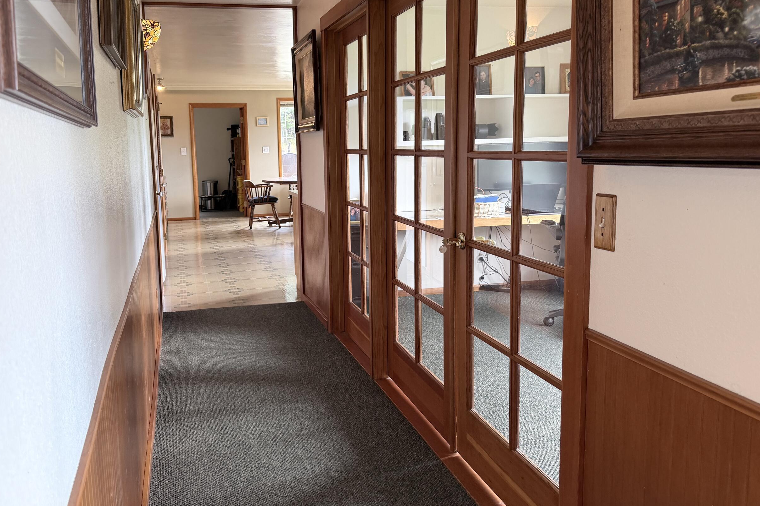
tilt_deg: -7.4
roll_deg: +2.1
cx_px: 327
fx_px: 654
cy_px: 227
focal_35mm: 31
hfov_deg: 60.0
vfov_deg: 42.3
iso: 160
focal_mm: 6.76
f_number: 1.78
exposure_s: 1/60
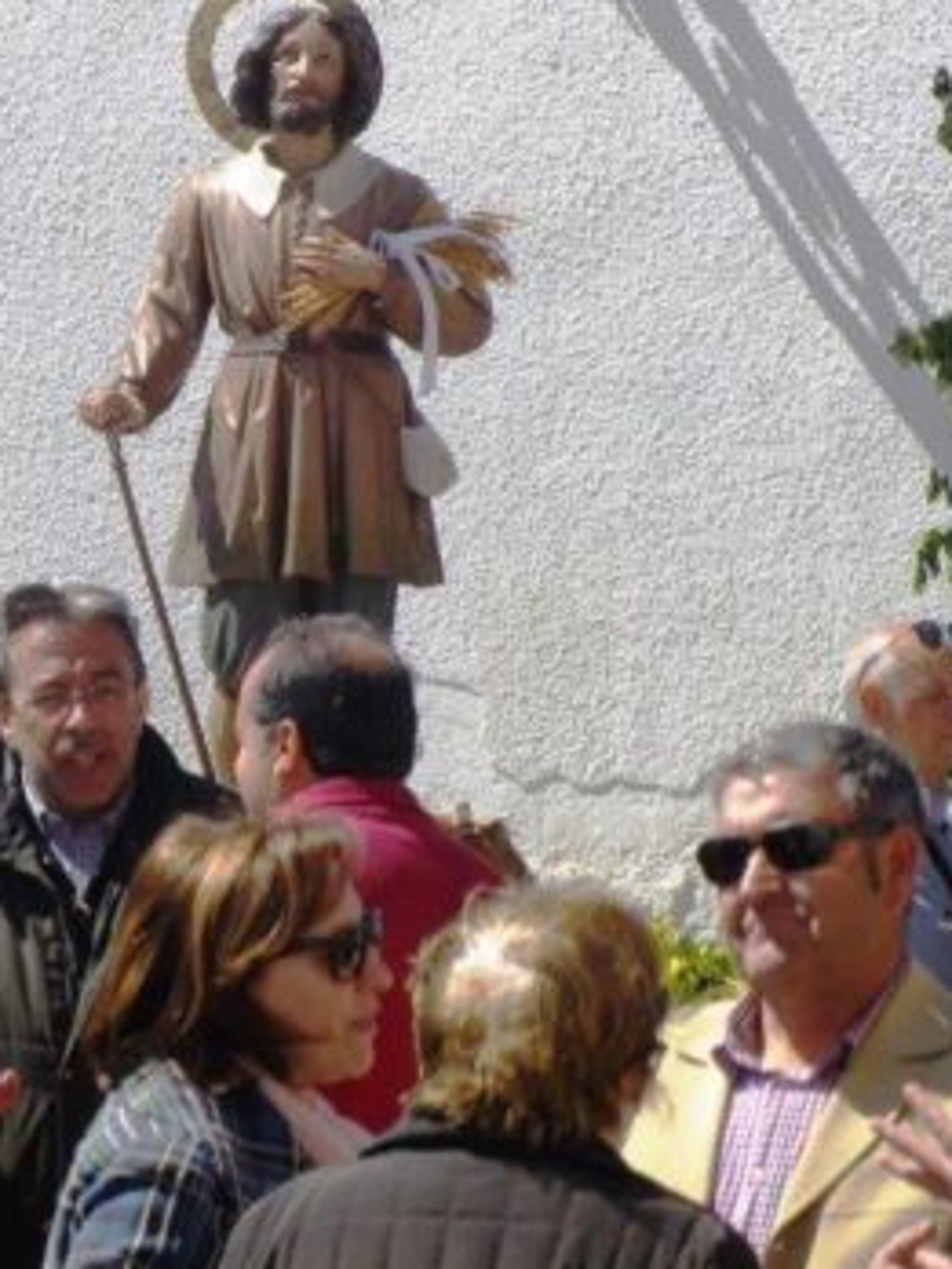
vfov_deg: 4.4
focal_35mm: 450
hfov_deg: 3.3
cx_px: 182
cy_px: 445
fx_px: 16501
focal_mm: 45
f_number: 5.3
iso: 80
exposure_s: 1/500
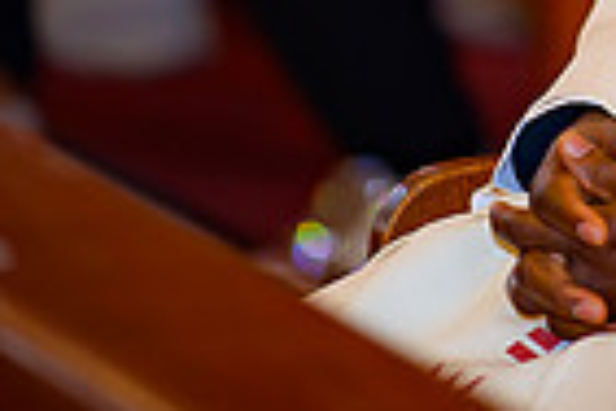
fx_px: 7391
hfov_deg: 4.7
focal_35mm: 432
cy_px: -378
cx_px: 1180
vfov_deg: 3.2
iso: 200
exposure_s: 1/125
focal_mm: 105
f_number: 1.4
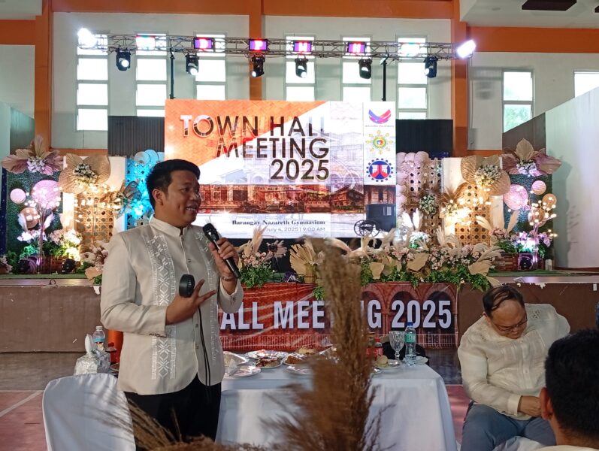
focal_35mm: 37
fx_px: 641
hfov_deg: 50.1
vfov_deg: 38.8
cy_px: 226
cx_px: 300
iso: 215
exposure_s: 1/40
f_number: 1.8
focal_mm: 3.98
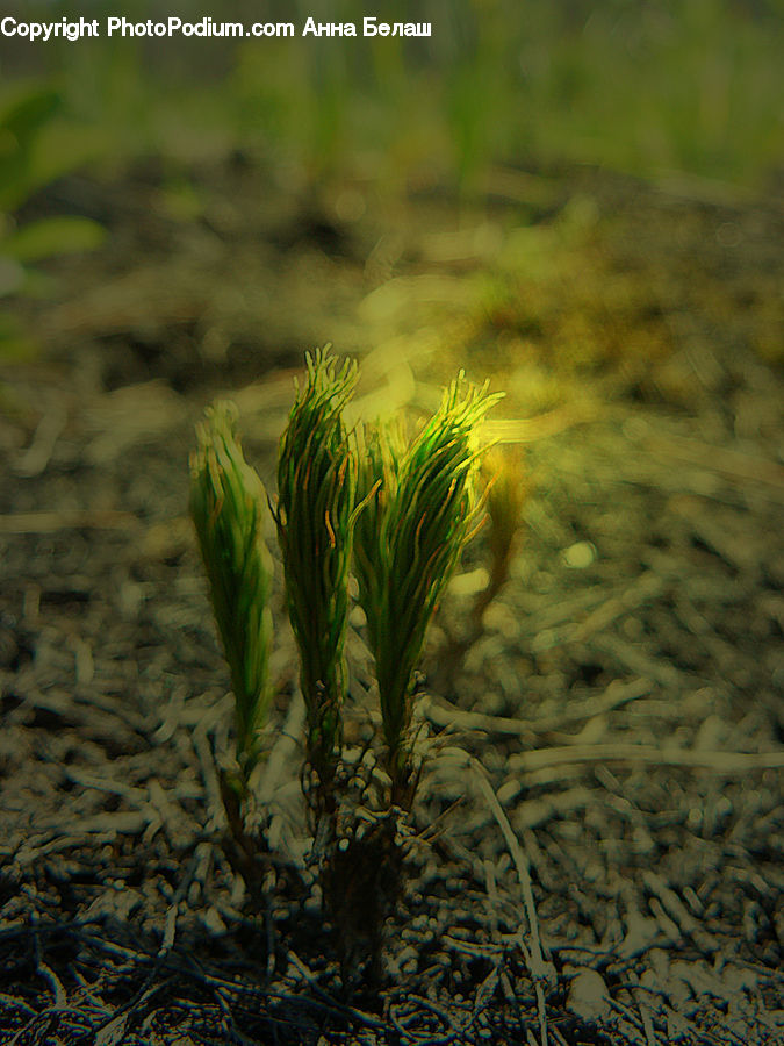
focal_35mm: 36
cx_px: 392
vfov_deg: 51.4
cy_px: 523
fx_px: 1087
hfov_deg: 39.7
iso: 100
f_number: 4
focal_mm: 6
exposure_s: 1/100
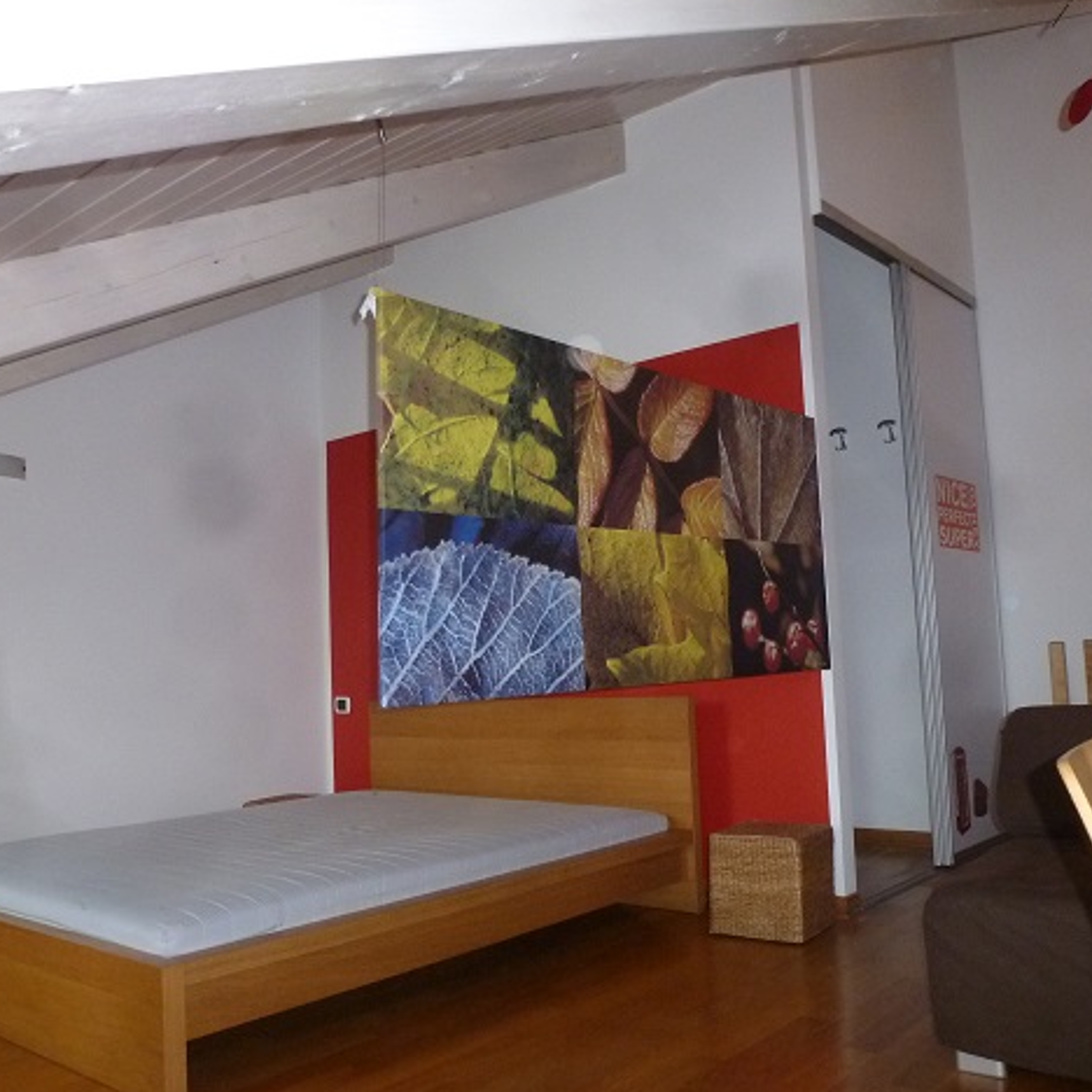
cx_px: 567
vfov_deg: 55.6
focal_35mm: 29
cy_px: 553
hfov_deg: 55.6
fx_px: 1035
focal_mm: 4.3
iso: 320
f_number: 3.3
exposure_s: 1/60
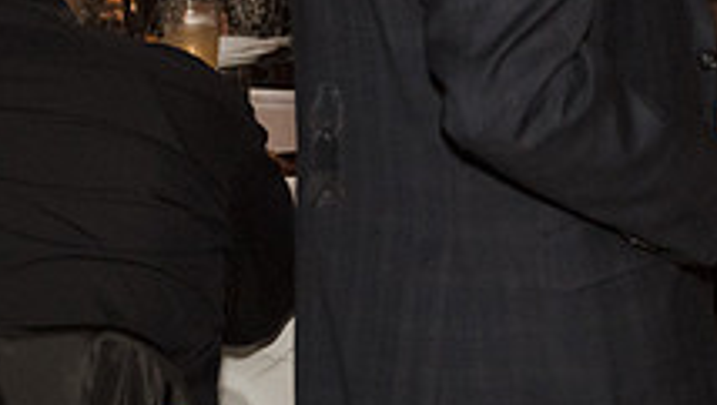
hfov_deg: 12.0
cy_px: 59
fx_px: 3369
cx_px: 790
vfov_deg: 6.9
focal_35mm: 177
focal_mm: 48
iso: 2000
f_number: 3.5
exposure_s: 1/320
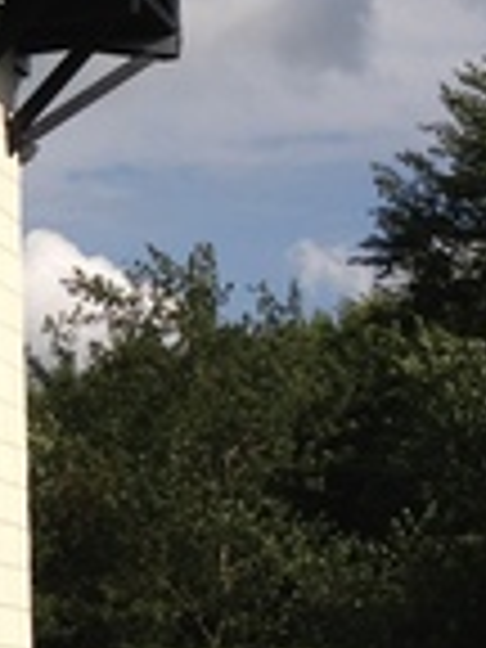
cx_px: -369
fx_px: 2658
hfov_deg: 9.9
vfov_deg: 13.9
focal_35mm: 142
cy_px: 189
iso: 64
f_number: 2.4
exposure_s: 1/3067
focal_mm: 4.28
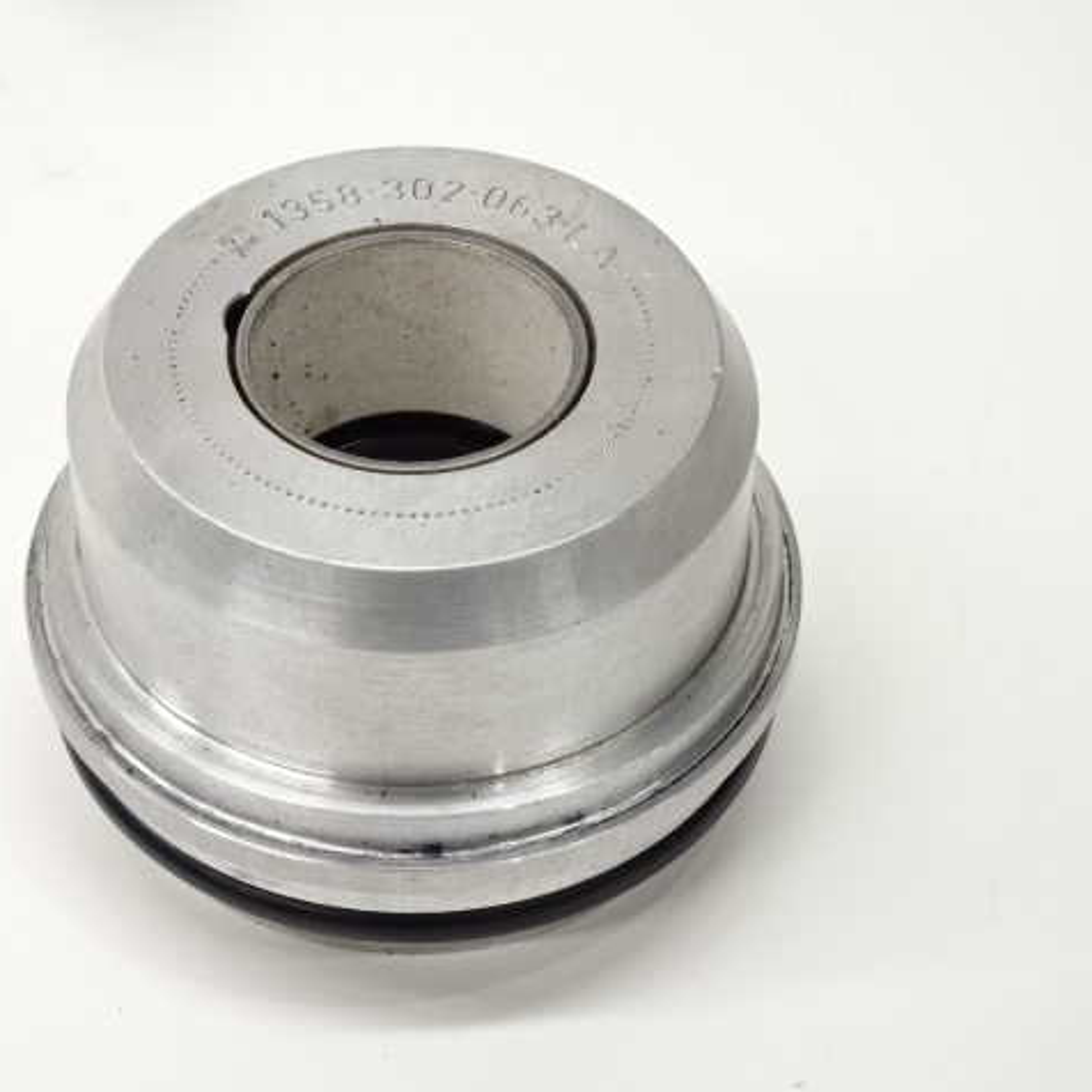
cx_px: 379
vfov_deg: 18.3
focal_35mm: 95
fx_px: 3391
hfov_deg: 18.3
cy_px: 548
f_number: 5
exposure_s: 1/80
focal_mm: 13.69
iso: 400
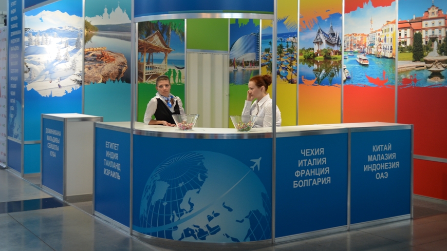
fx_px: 569
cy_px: 78
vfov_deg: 24.7
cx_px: 199
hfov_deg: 42.8
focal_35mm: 48
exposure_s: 1/80
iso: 400
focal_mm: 26
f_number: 4.5
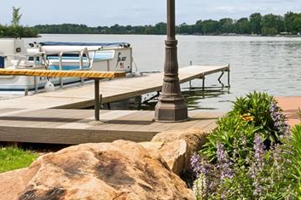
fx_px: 515
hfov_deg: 30.2
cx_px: 304
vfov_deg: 22.0
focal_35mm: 62
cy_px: 87
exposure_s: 1/20
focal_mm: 21.2
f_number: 22
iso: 100
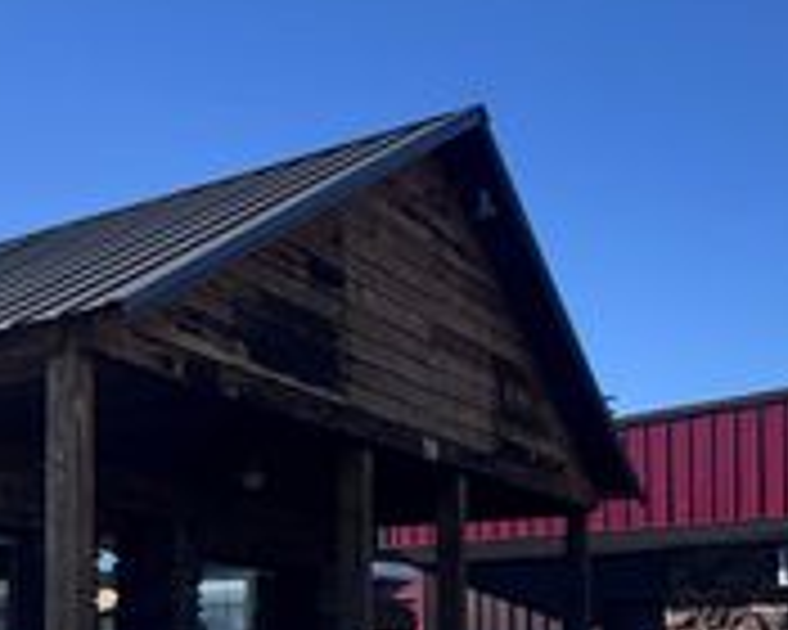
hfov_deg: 28.2
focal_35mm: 52
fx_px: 1213
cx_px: -288
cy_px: 605
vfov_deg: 27.7
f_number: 2.2
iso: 50
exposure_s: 1/1370
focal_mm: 2.22
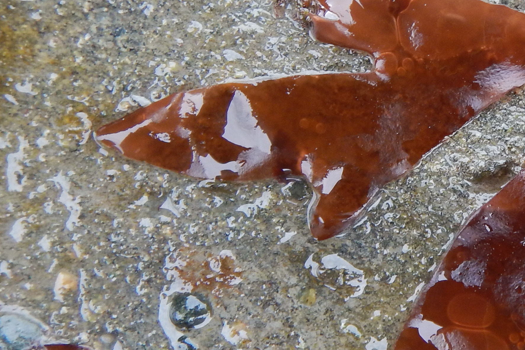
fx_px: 948
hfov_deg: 29.4
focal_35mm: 65
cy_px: 167
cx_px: 493
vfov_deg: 20.9
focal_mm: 4.3
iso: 125
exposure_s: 1/60
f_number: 2.8
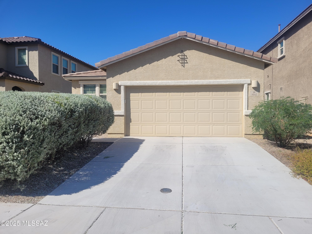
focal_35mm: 26
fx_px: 234
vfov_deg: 53.1
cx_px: 156
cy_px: 117
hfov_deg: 67.3
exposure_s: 1/3117
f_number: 1.8
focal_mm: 5.4
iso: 40
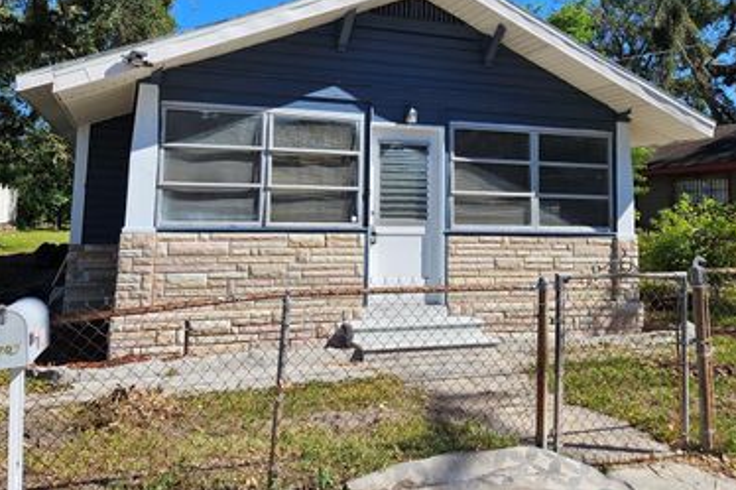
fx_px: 654
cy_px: 139
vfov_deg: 40.2
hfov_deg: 58.7
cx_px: 360
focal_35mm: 32
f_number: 1.8
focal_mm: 5.4
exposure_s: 1/1663
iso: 25
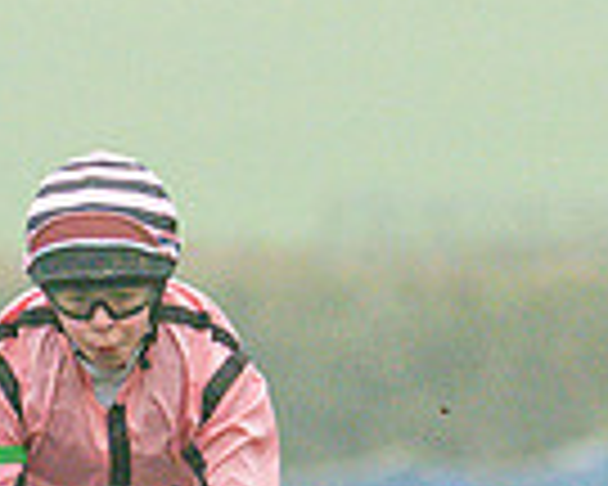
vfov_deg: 0.4
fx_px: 62117
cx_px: -139
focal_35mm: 3452
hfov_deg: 0.6
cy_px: 1039
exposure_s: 1/1250
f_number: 5
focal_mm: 400
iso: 800
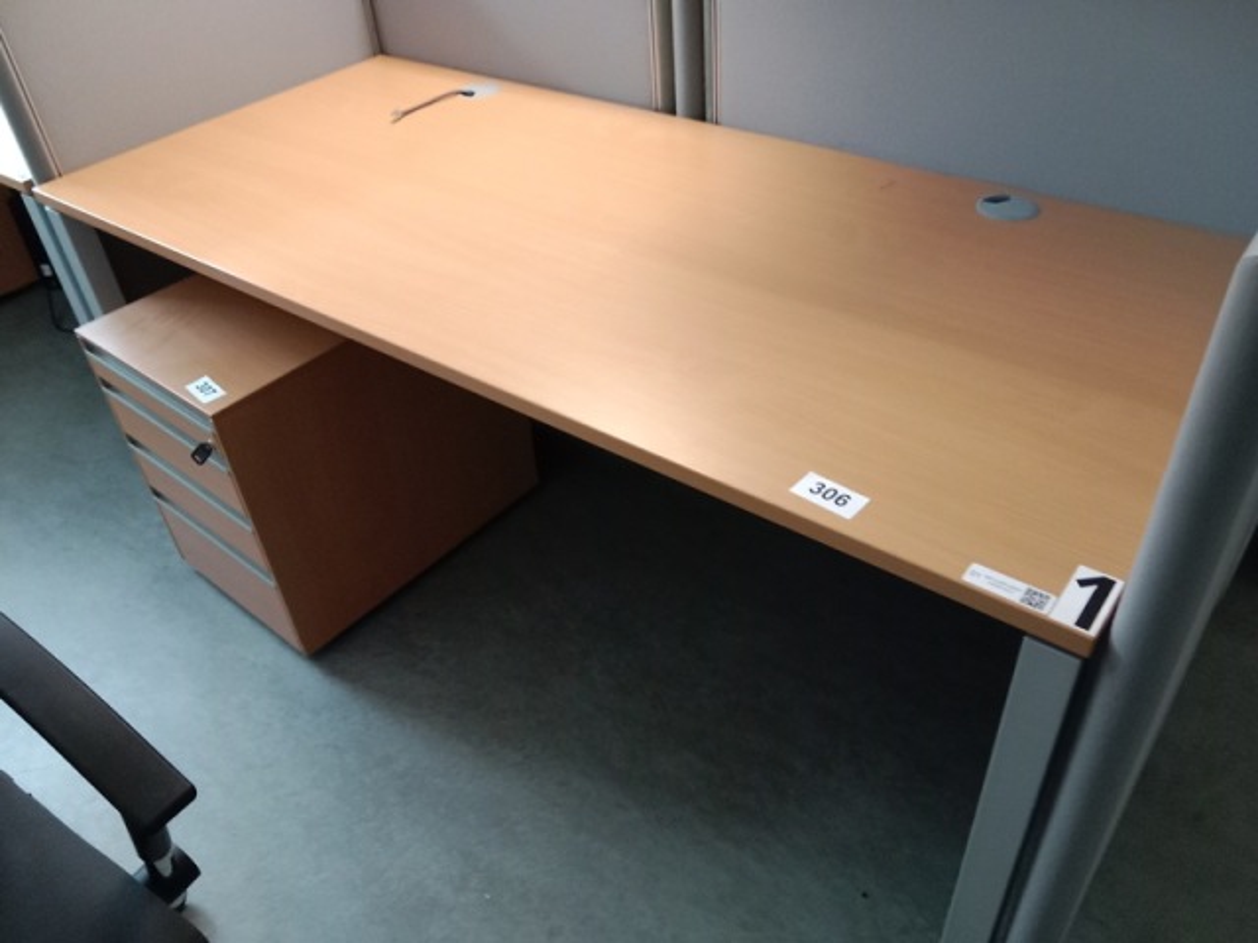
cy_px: 472
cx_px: 629
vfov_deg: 51.4
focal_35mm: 27
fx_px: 981
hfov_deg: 65.3
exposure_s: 1/20
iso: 688
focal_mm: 3.65
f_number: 2.2
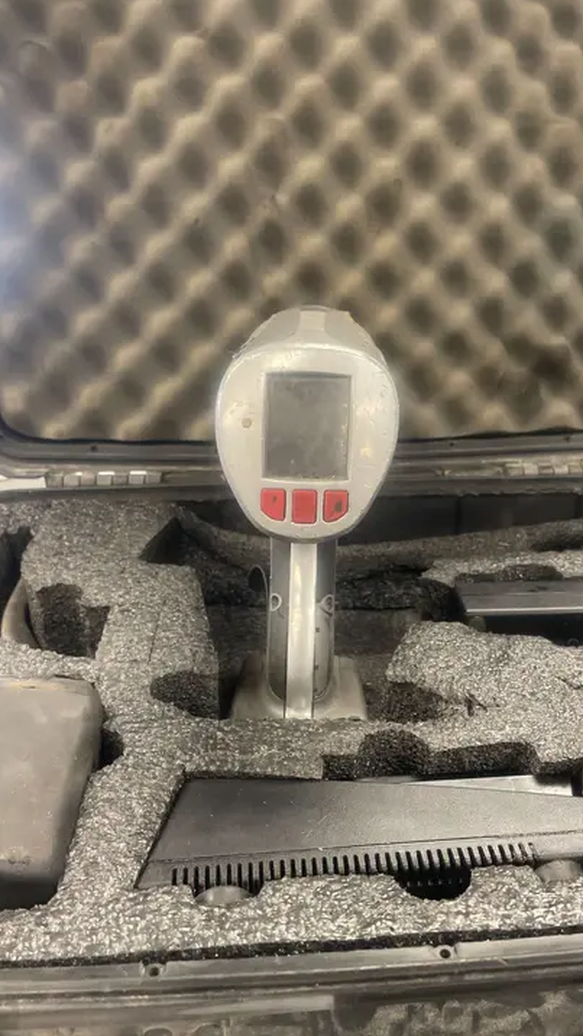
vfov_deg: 66.1
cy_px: 514
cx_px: 317
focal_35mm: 29
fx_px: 797
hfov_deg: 40.2
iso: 200
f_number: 1.6
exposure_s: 1/40
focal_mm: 4.2
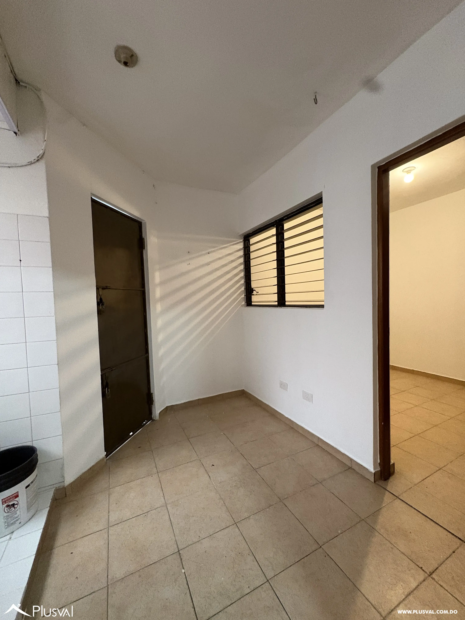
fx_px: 251
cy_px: 310
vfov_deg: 102.1
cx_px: 232
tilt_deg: -1.5
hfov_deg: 85.7
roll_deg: +1.8
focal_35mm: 14
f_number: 2.2
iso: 640
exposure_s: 1/60
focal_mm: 2.22
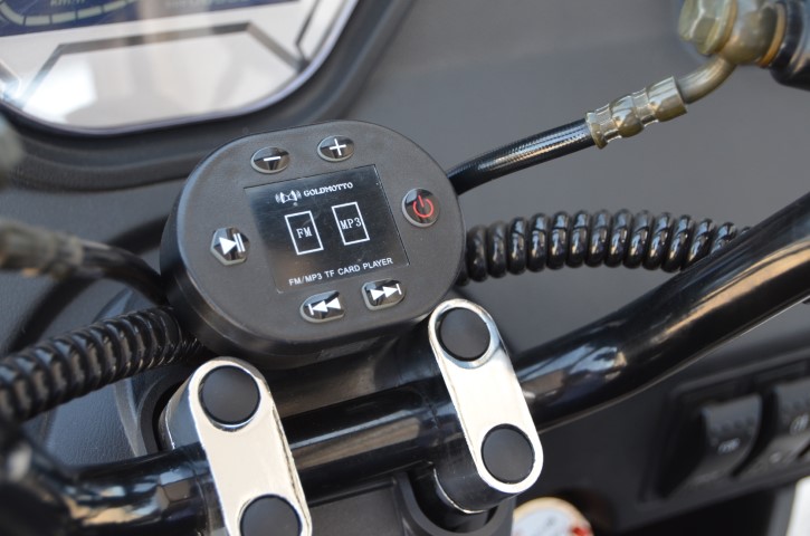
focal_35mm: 66
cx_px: 405
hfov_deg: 30.6
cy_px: 268
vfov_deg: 20.5
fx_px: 1482
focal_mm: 44
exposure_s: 1/80
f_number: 4.5
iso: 400
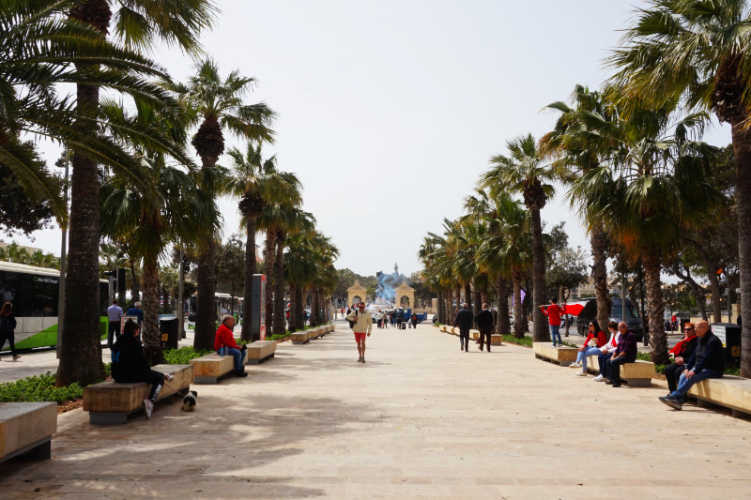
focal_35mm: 32
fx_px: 657
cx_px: 376
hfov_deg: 59.5
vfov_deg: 41.7
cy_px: 250
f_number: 14
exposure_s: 1/125
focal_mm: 21
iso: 100
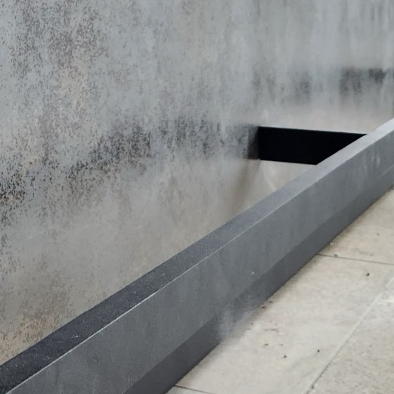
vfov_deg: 21.3
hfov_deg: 19.4
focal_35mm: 78
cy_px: -14
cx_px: -194
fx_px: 1004
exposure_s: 1/100
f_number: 1.8
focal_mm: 5.4
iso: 160
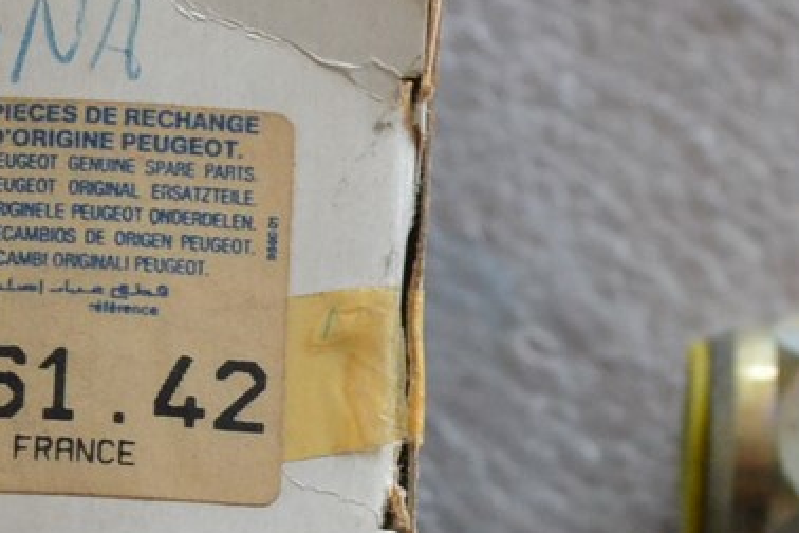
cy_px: 364
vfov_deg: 7.1
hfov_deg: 10.6
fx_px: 4283
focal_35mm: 193
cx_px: 598
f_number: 5
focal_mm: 36
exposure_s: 1/60
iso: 1800
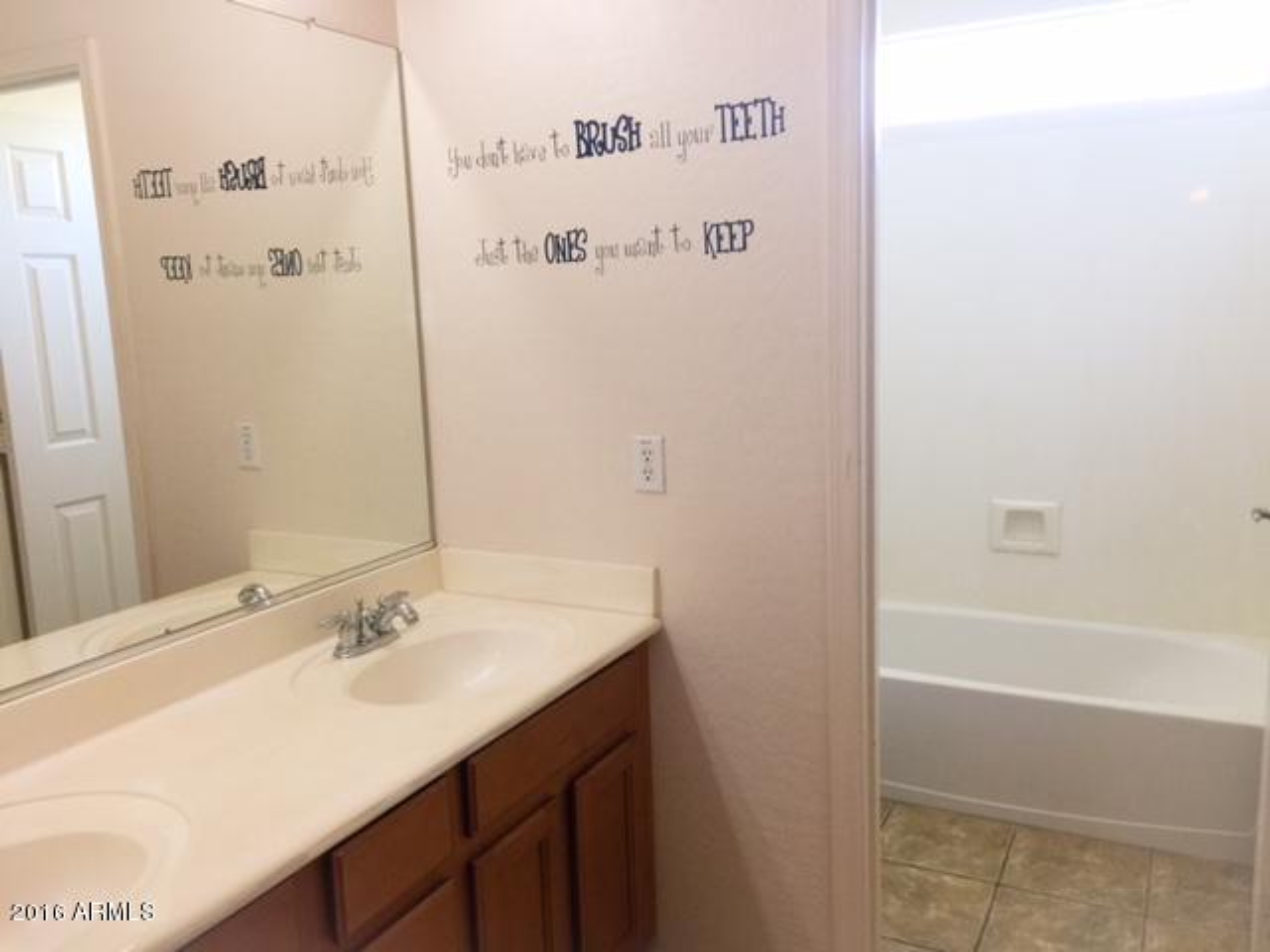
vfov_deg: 48.2
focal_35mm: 29
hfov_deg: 61.7
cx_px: 635
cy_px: 476
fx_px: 1064
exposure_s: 1/15
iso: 50
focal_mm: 4.15
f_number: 2.2
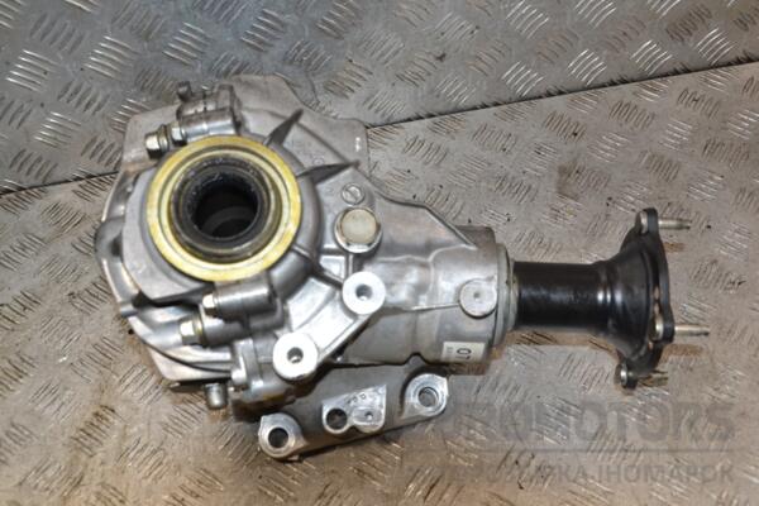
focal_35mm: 45
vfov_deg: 29.9
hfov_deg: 43.6
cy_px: 253
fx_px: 949
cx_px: 380
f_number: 7.1
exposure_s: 1/200
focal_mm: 30
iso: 800
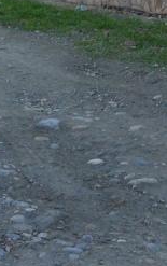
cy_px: -127
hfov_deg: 8.0
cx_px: 333
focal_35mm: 158
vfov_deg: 12.6
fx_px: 1147
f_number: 3.6
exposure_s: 1/125
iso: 100
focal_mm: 6
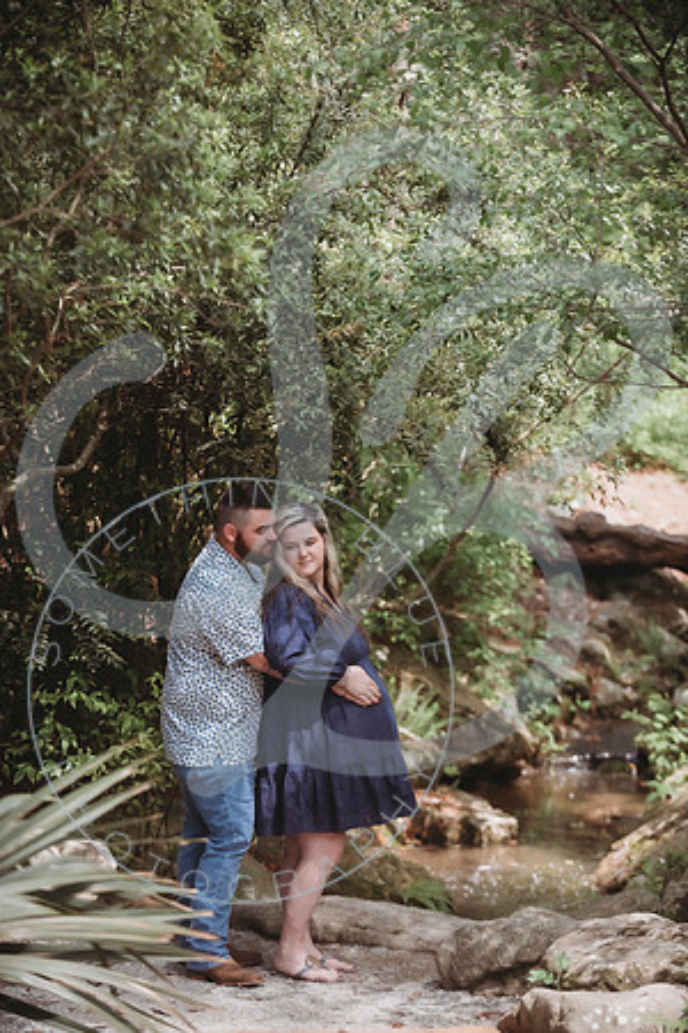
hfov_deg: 15.9
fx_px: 2465
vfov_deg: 23.6
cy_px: 516
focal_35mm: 86
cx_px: 344
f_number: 2.8
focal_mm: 86
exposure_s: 1/320
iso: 100
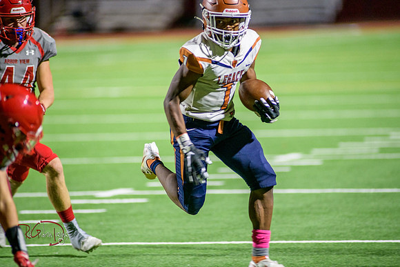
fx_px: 3334
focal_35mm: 300
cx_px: 200
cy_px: 134
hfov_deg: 6.9
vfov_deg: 4.6
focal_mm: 300
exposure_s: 1/500
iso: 2000
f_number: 2.8
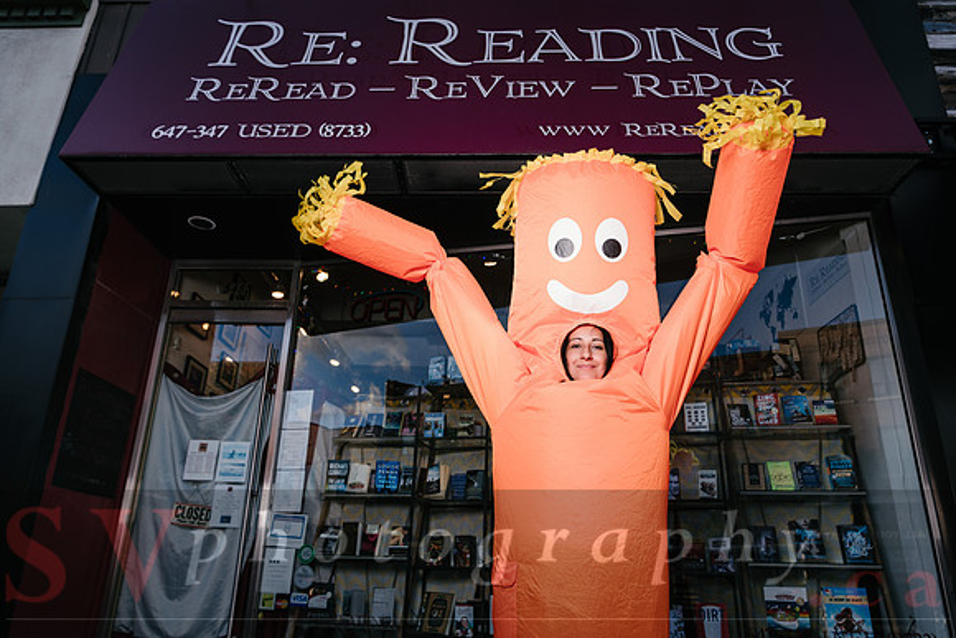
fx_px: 709
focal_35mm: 27
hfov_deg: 68.0
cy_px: 319
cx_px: 478
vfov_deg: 48.5
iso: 200
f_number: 5
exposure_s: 1/250
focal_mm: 26
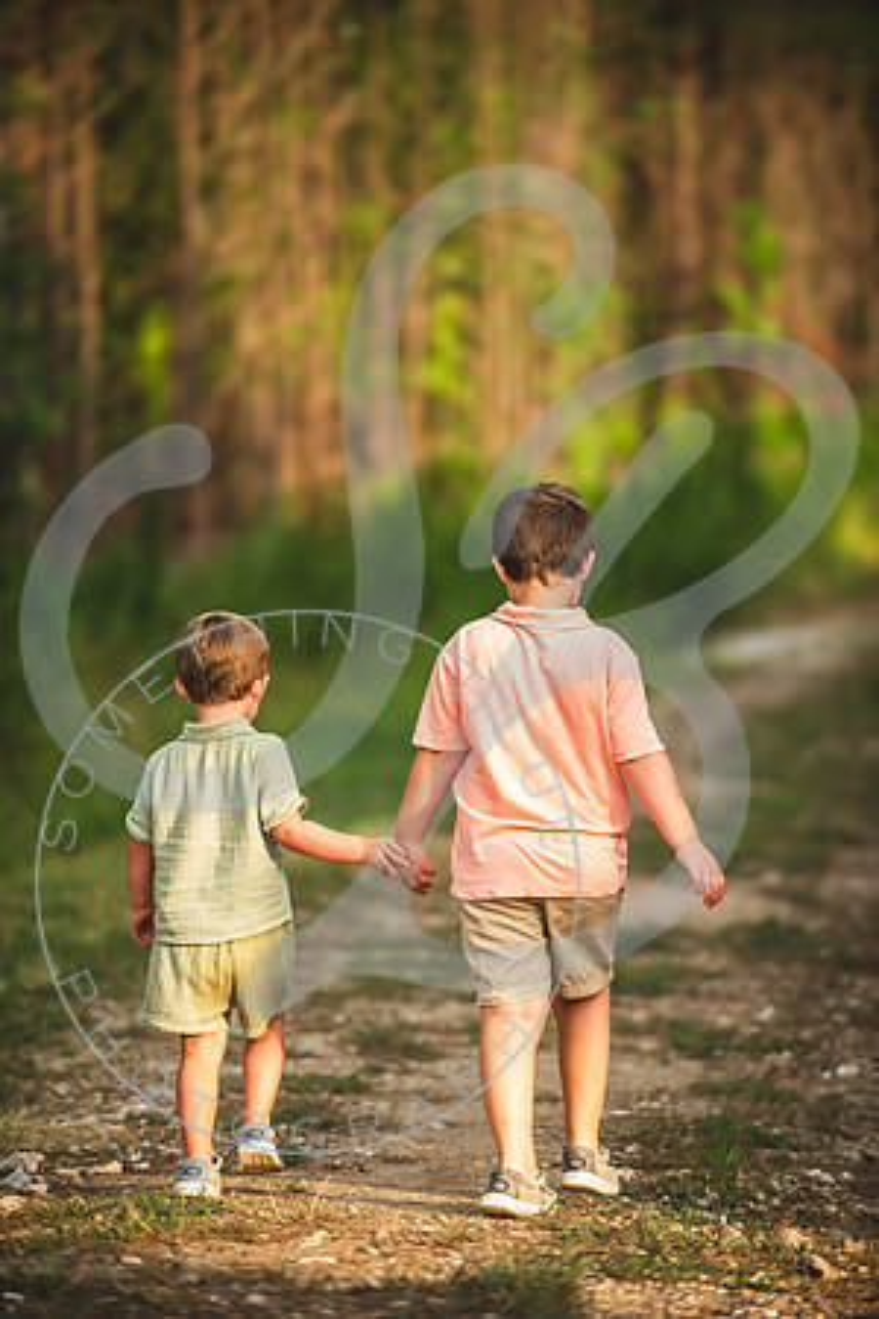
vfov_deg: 13.2
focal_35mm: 155
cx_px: 440
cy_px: 660
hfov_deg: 8.9
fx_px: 5676
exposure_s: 1/400
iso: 320
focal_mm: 155
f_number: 2.8
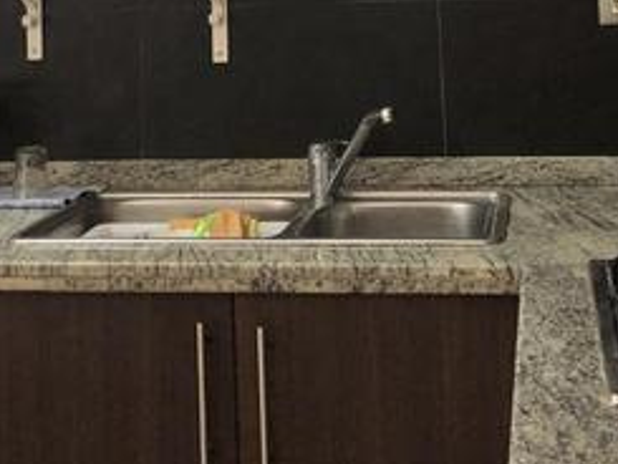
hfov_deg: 26.7
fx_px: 1304
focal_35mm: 73
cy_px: -124
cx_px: 315
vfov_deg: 18.8
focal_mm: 4
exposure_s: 1/20
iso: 40
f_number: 1.8
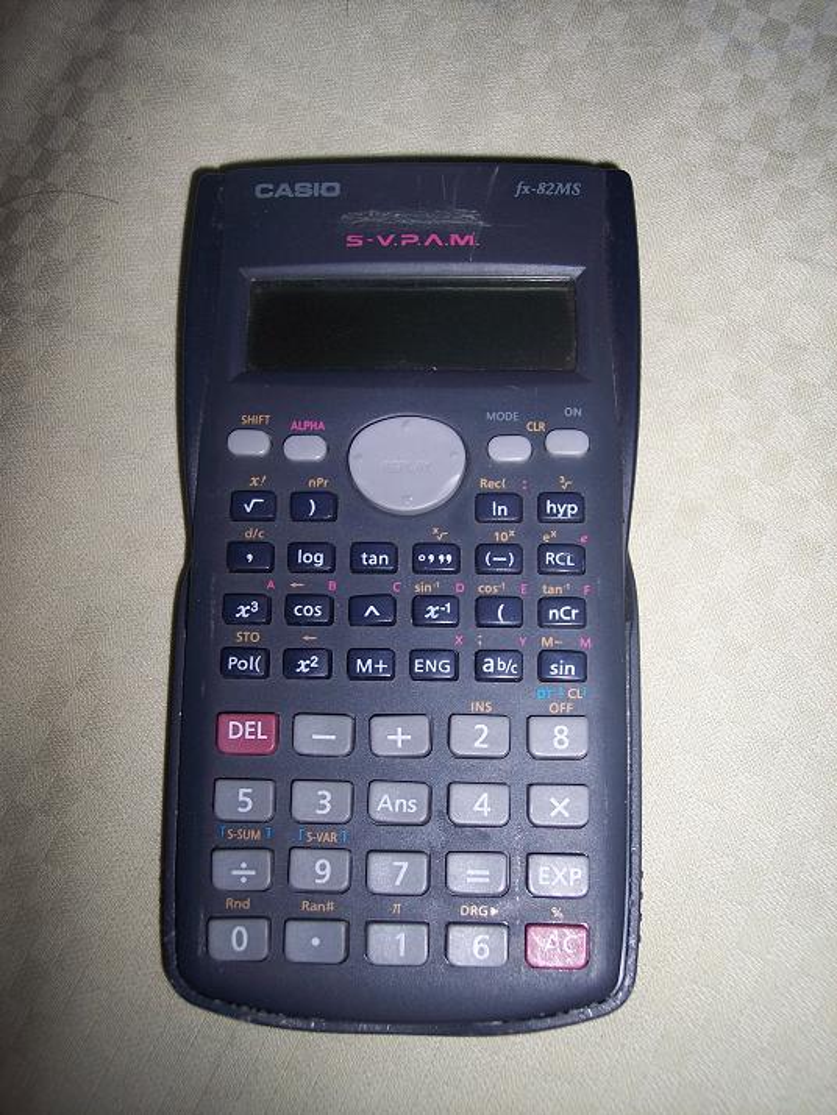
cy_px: 558
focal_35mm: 39
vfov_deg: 47.8
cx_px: 418
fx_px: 1257
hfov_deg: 36.8
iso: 100
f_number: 2.8
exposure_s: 1/60
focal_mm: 8
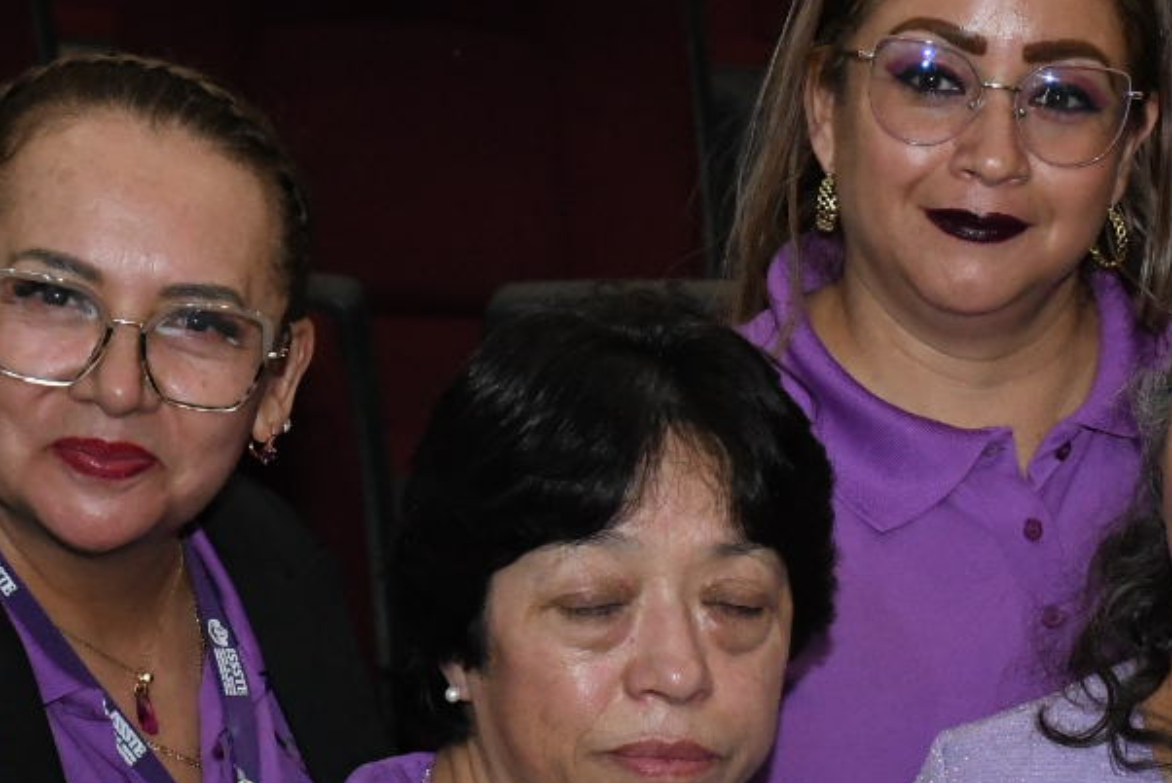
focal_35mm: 242
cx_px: 1032
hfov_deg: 8.5
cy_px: 754
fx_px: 7882
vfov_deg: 5.7
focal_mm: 60
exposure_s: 1/125
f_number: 6.3
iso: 4000
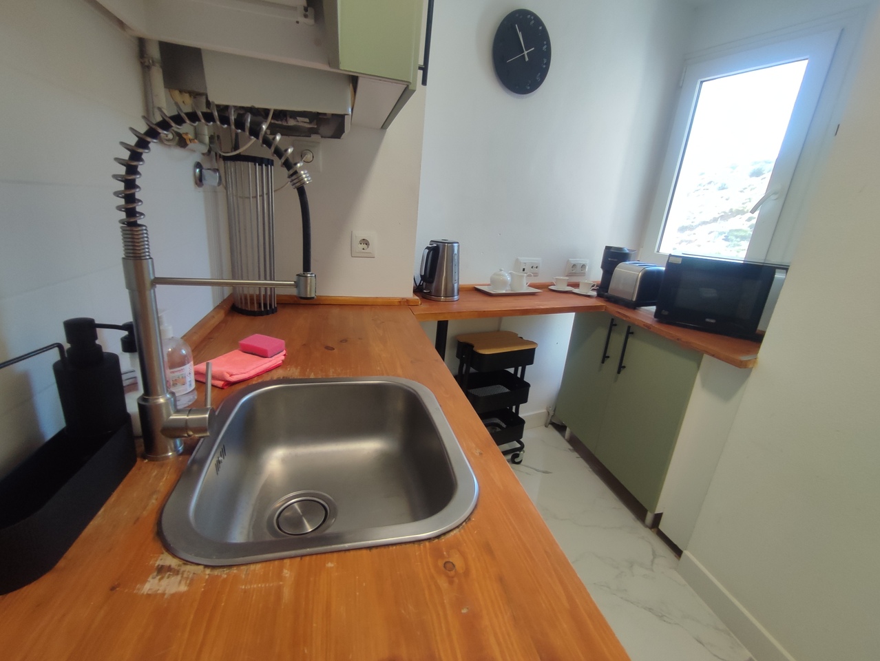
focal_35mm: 16
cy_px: 330
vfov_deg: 78.2
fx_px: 407
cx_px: 440
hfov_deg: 94.5
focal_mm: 1.65
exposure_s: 1/50
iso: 72
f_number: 2.2
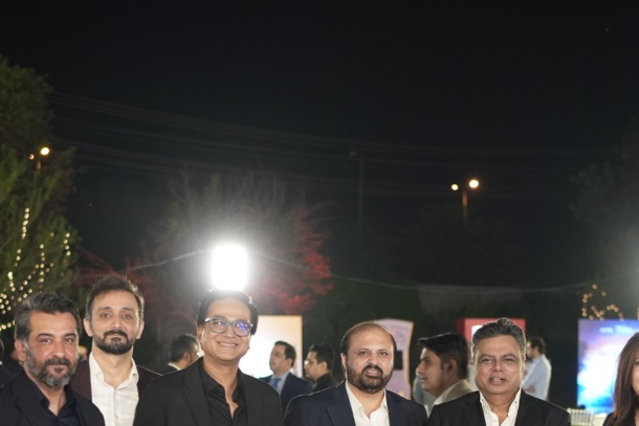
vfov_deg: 15.5
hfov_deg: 23.6
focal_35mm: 86
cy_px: 462
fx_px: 1527
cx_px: 400
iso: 1250
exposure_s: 1/160
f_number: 2
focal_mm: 35
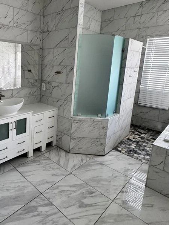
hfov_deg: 52.5
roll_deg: +0.3
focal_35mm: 24
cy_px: 89
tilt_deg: -7.3
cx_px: 29
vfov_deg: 70.8
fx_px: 156
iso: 80
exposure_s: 1/99
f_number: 2.2
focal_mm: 2.22
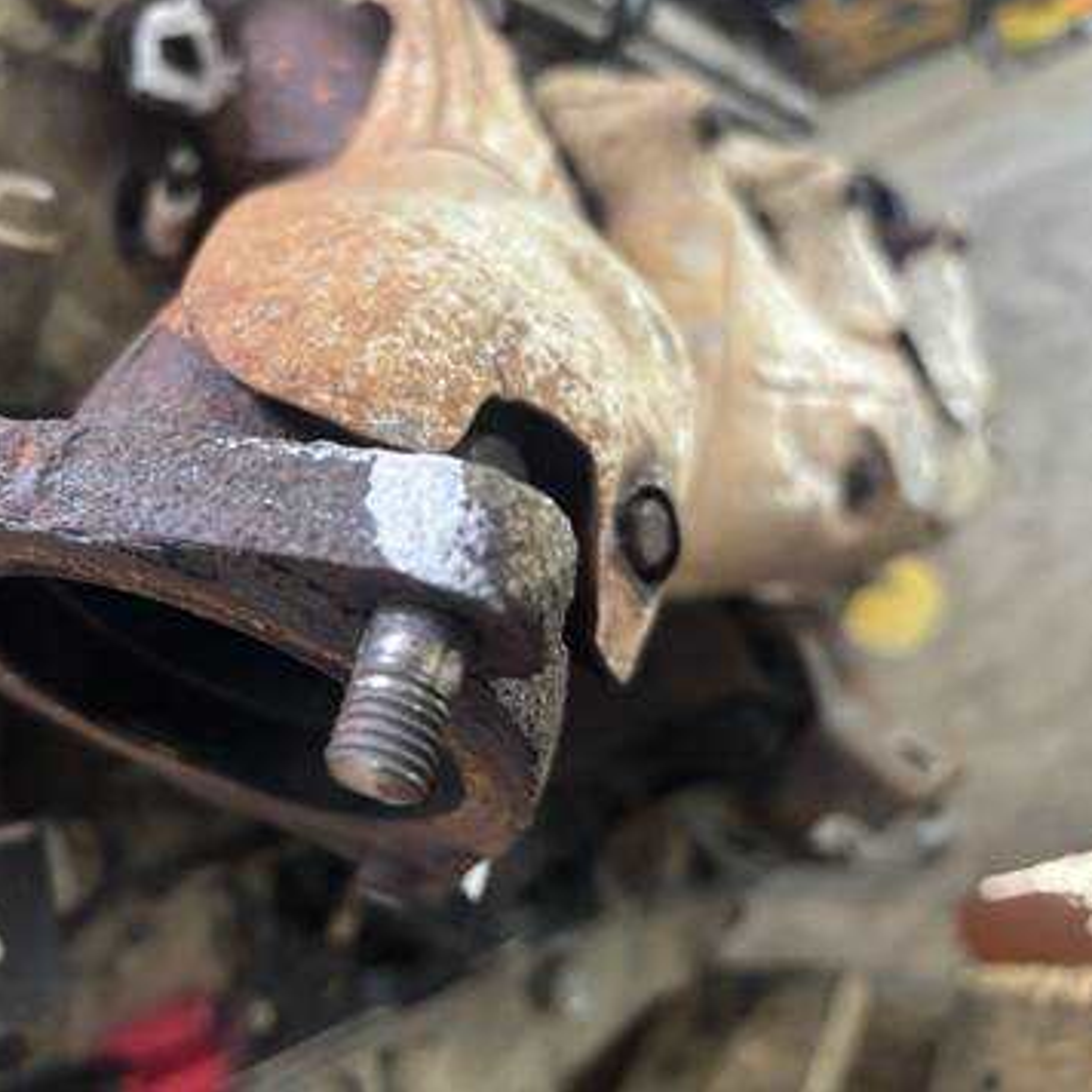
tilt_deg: -11.9
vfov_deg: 52.5
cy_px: 543
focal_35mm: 31
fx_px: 1106
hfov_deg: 51.7
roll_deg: +27.6
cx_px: 377
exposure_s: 1/60
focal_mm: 5.96
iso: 320
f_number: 1.6
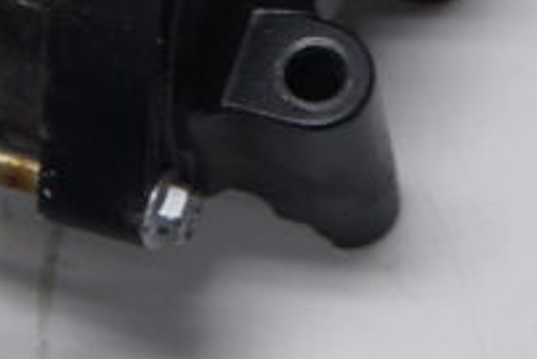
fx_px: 2269
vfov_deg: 8.6
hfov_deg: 13.0
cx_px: -183
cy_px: -315
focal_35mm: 152
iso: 125
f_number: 4
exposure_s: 1/60
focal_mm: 20
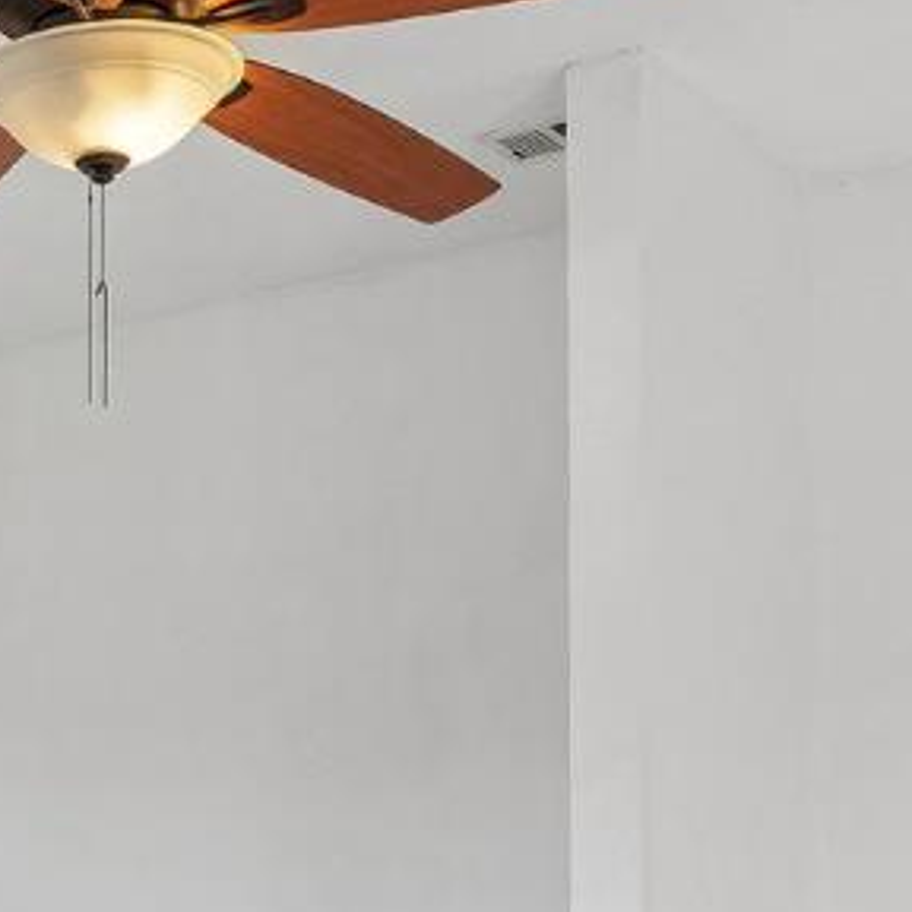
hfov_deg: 23.8
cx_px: -332
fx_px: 1848
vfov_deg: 26.7
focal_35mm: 62
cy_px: 841
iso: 640
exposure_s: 1/160
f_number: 8
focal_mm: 14
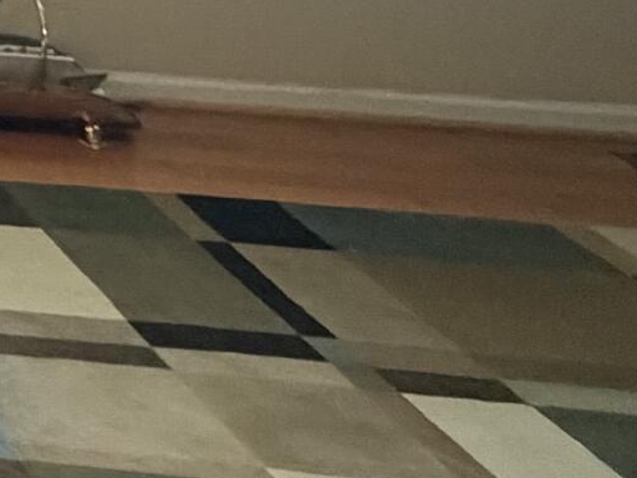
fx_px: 1509
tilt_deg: -14.5
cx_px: -965
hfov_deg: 14.1
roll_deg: +0.2
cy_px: -154
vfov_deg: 16.9
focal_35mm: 82
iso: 640
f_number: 2.2
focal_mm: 2.22
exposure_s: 1/60
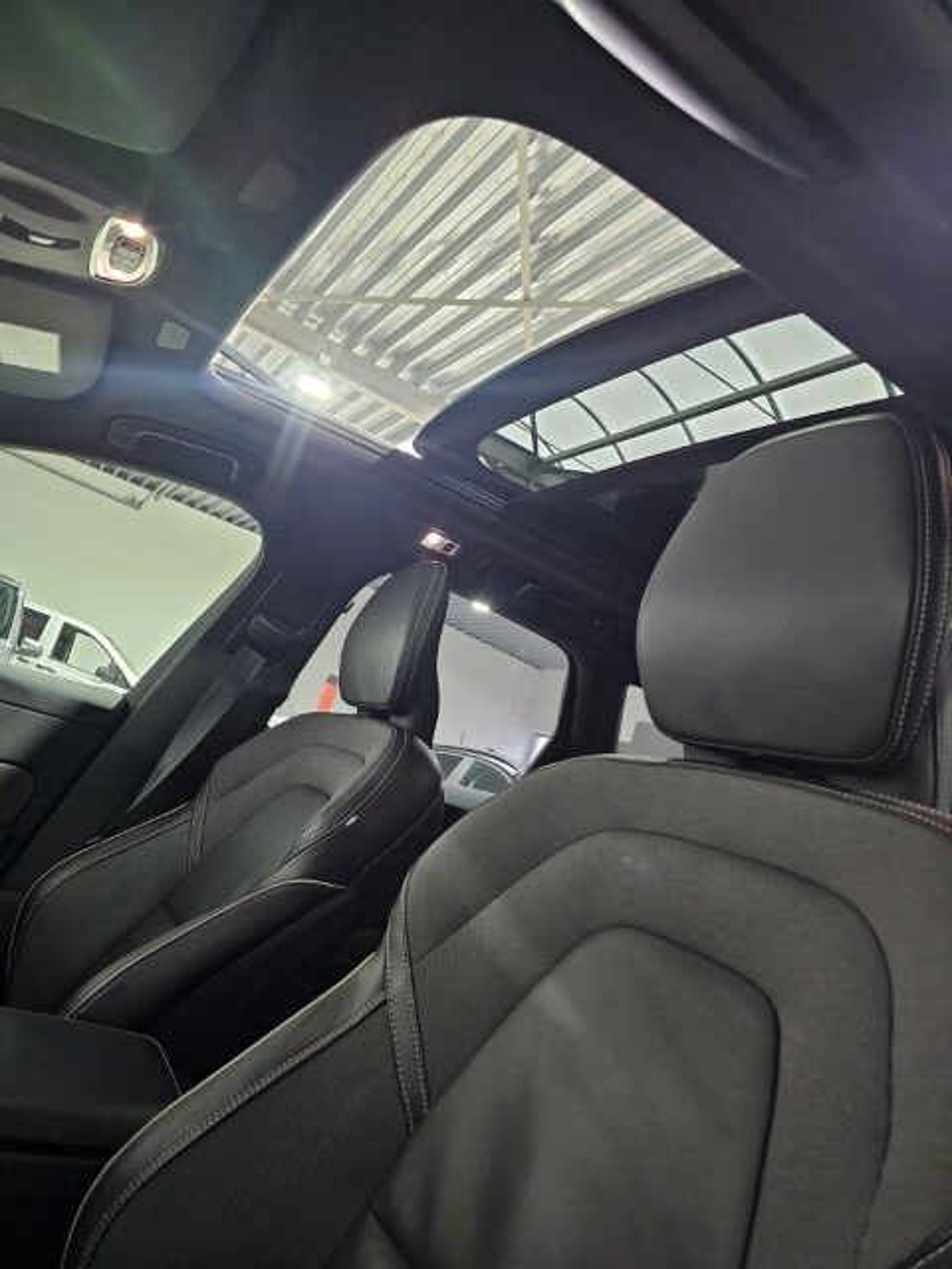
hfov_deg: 58.9
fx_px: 843
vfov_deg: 73.9
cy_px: 634
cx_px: 476
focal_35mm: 23
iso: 800
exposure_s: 1/100
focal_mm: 6.3
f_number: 1.7
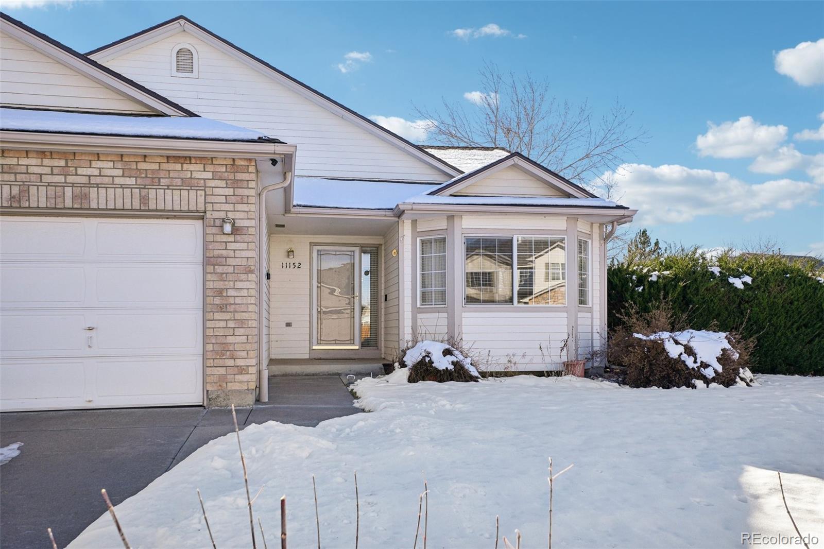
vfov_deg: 43.6
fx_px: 686
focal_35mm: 30
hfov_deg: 61.9
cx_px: 412
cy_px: 274
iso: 100
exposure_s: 1/350
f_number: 8
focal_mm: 20
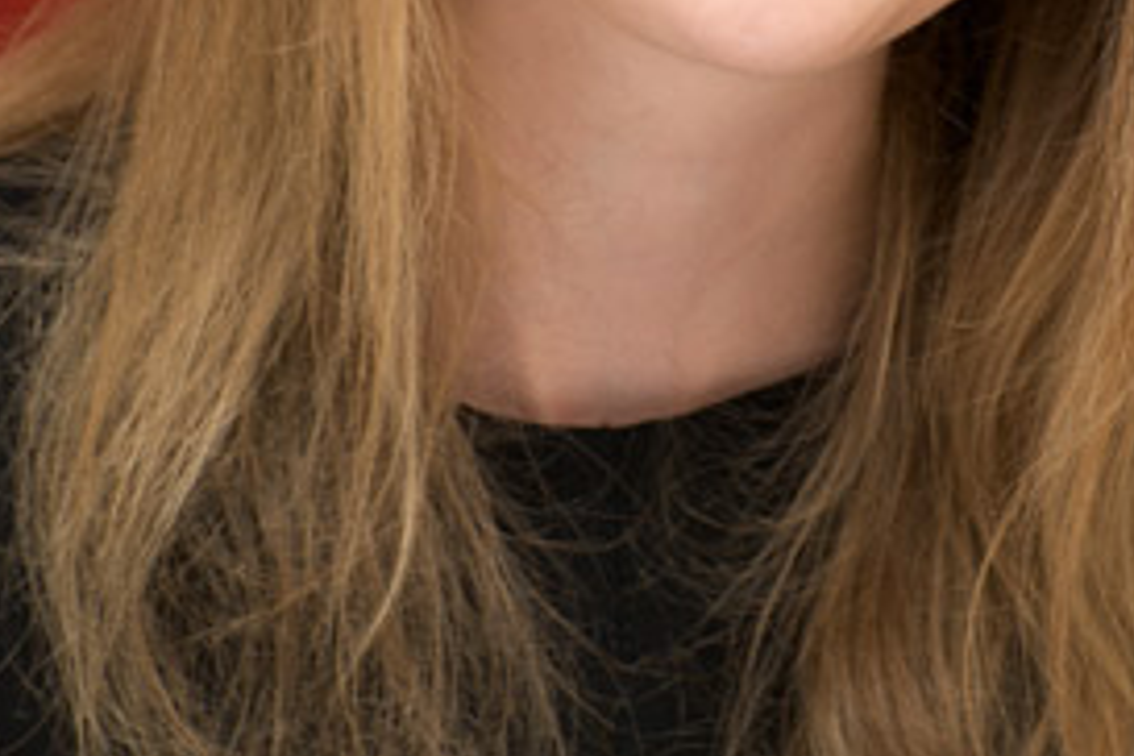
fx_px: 10709
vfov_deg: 4.0
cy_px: 8
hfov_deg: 6.1
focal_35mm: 340
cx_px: 800
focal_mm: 155
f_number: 7.1
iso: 500
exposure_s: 1/80
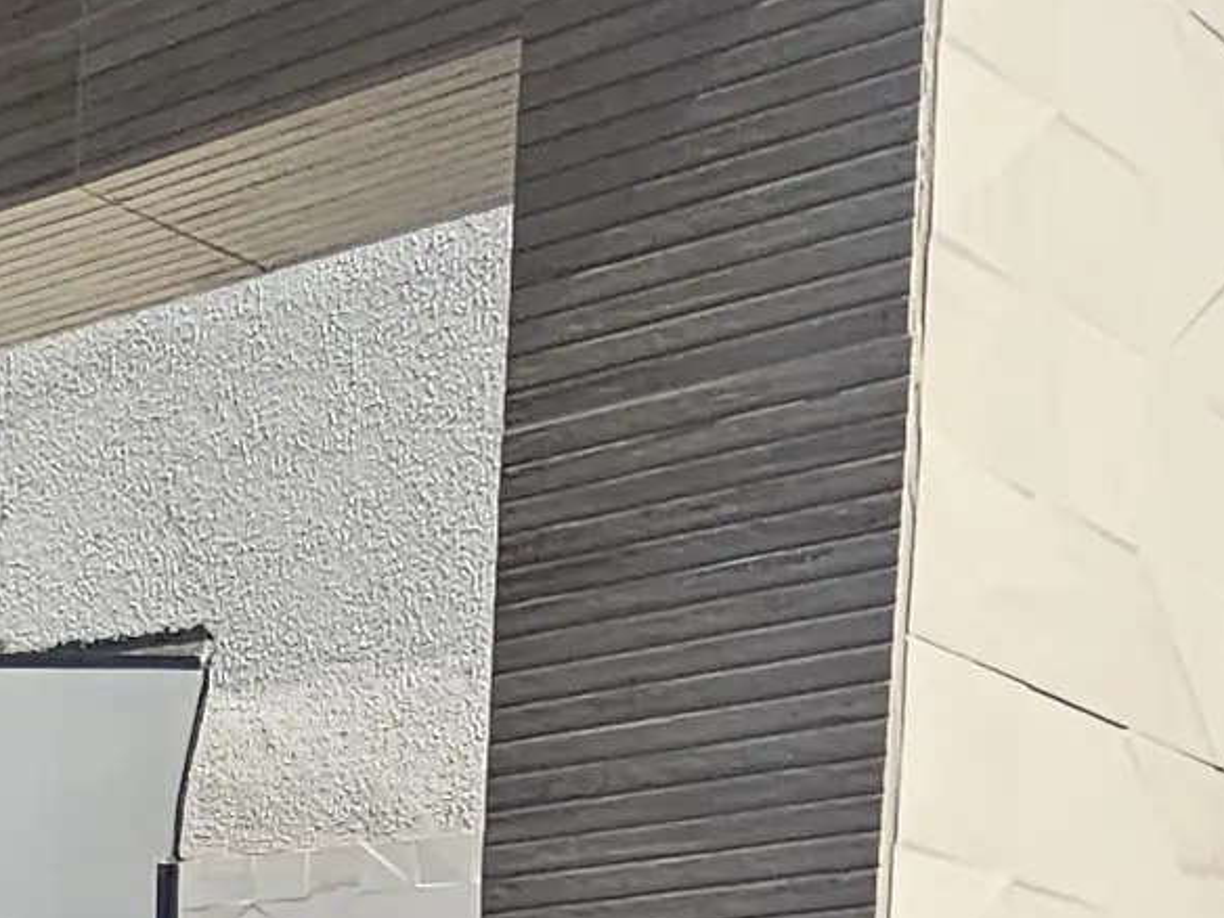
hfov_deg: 20.7
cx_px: -205
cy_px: 1727
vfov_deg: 14.3
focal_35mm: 89
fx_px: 3147
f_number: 2.2
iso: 50
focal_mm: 2.2
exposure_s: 1/2450
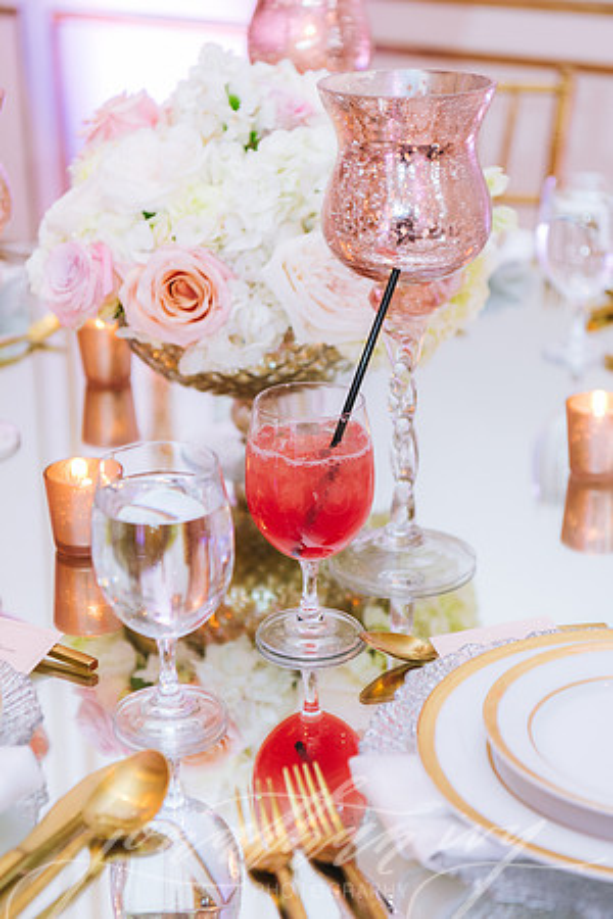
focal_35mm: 70
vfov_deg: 28.8
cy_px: 460
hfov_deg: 19.5
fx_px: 1788
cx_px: 306
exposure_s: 1/160
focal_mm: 70
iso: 1000
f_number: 3.5
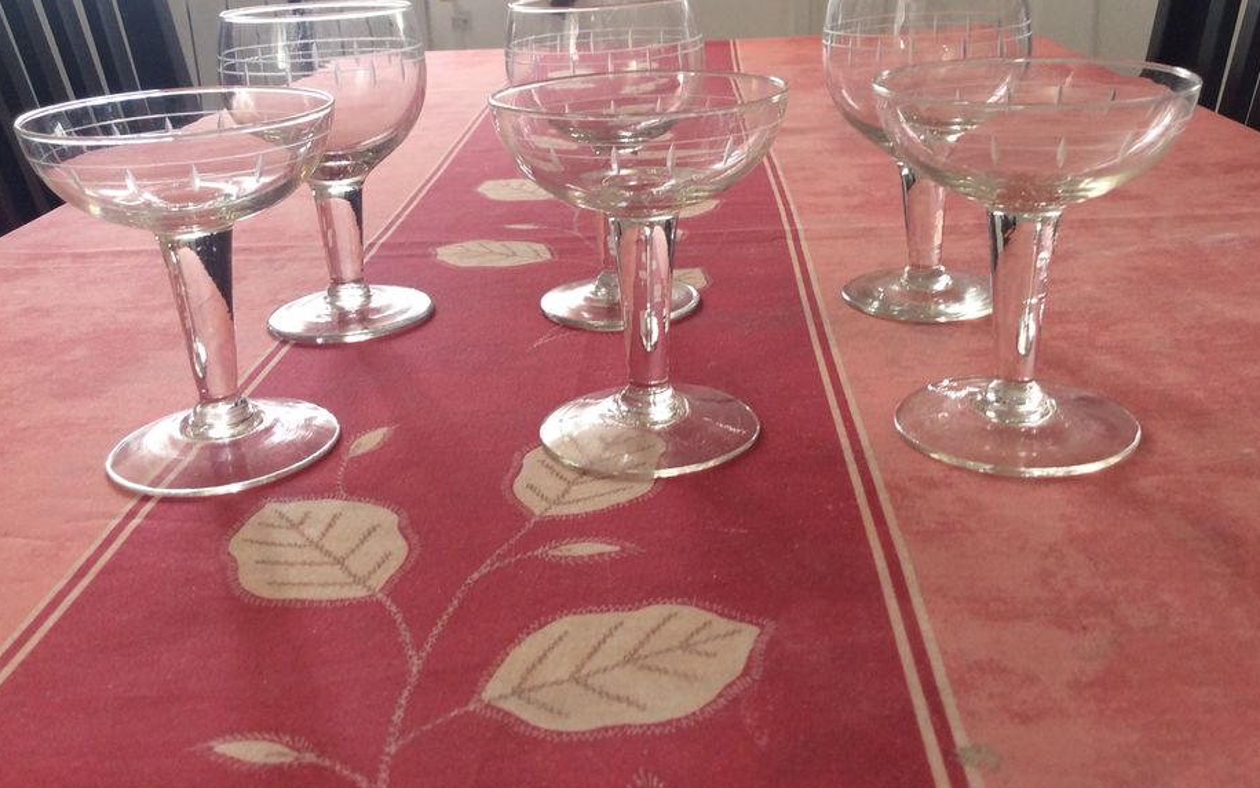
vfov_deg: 34.2
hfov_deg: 52.7
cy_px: 283
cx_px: 640
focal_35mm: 37
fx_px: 1271
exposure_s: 1/50
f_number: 2.4
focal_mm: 3.3
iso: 50
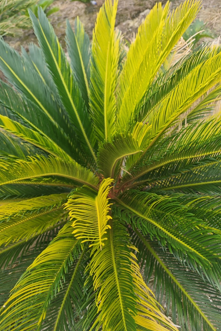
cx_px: 124
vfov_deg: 65.4
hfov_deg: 46.3
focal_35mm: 28
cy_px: 160
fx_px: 258
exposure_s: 1/292
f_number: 1.9
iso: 100
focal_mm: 8.7
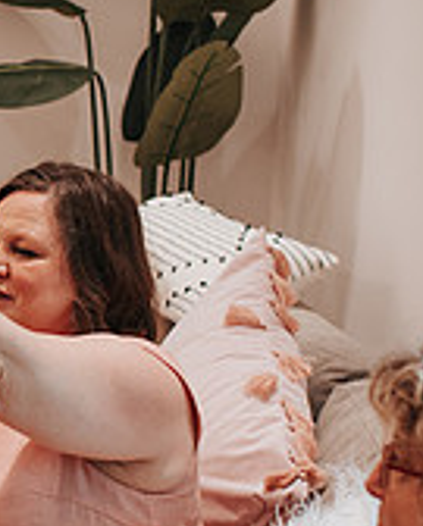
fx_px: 1966
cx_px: -234
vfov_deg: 15.2
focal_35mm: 126
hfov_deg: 11.7
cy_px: 319
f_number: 2.8
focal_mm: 35
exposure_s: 1/125
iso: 500
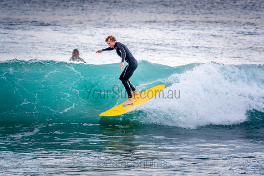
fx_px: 3961
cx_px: 132
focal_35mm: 540
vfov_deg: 2.5
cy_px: 88
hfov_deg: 3.8
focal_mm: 360
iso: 500
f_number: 5.6
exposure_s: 1/250
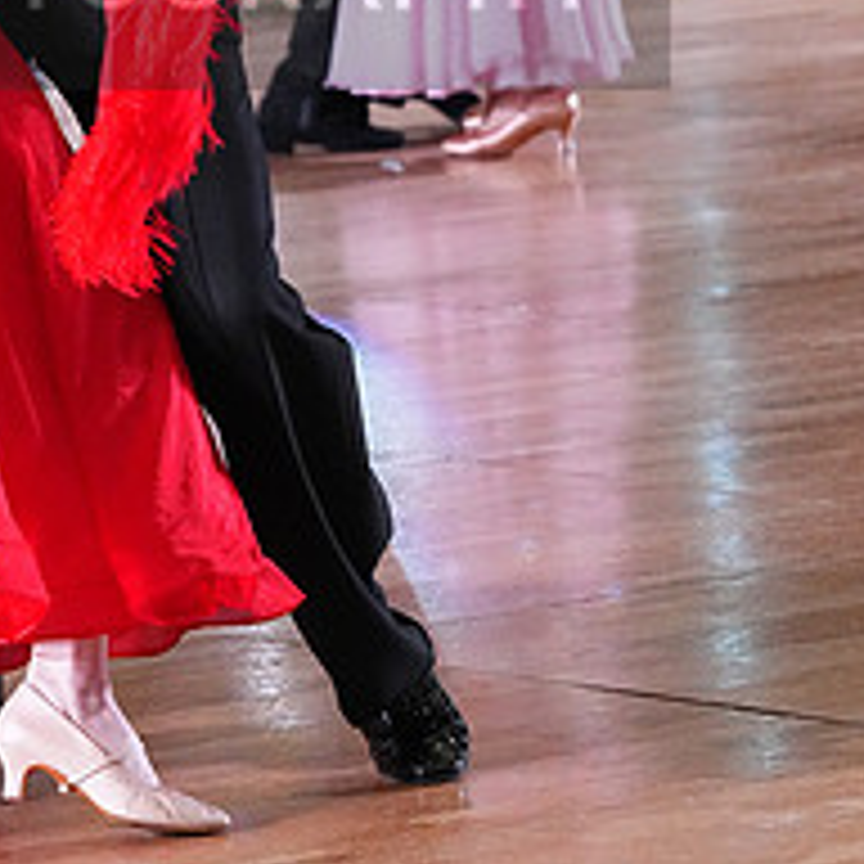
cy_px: -58
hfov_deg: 5.5
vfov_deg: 5.5
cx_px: 52
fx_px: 8980
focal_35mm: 318
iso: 10000
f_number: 5.6
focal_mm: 124
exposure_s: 1/400
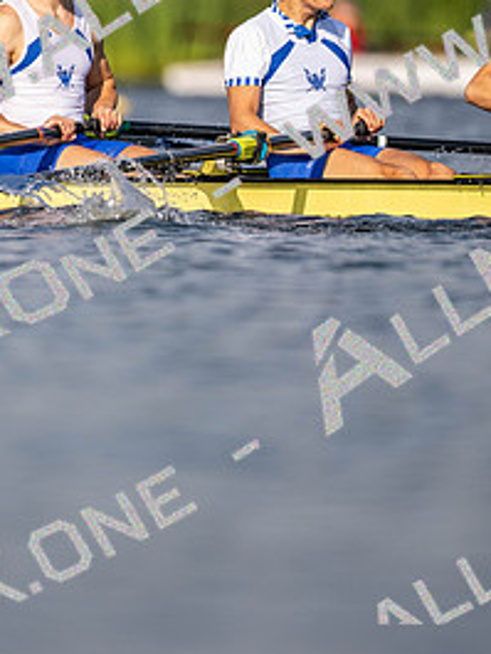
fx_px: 23848
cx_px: 101
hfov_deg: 1.2
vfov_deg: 1.6
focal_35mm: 1262
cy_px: 201
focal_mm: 600
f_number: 4
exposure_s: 1/2500
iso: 220
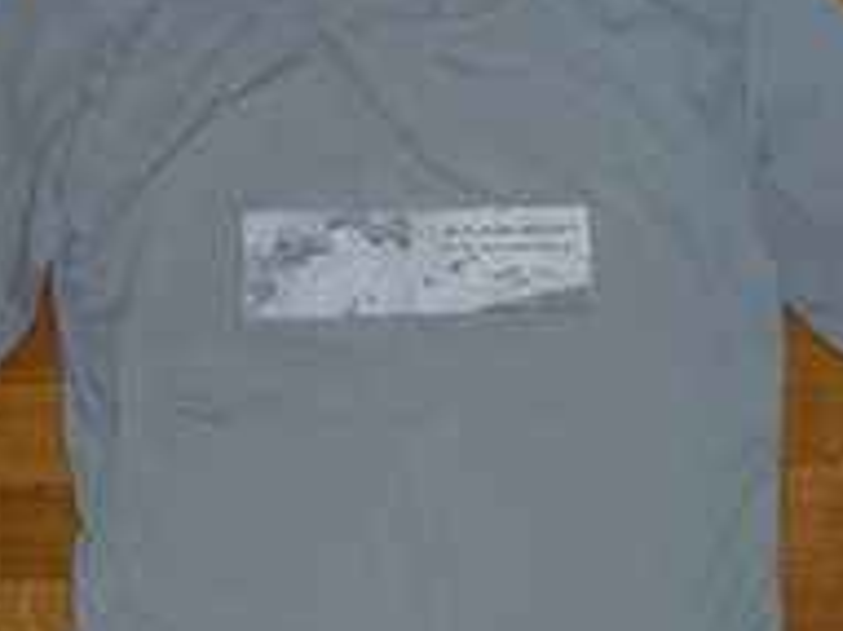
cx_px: 463
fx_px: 1606
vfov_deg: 22.1
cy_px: 441
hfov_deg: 29.4
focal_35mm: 66
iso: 100
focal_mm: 4.7
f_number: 3.3
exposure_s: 1/30
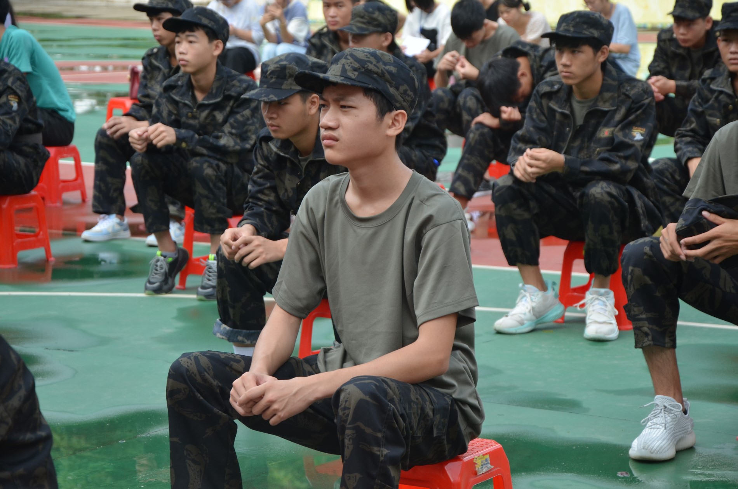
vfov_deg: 11.4
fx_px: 2455
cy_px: 244
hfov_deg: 17.1
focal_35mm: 120
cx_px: 369
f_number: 5.3
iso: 400
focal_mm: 80
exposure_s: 1/400
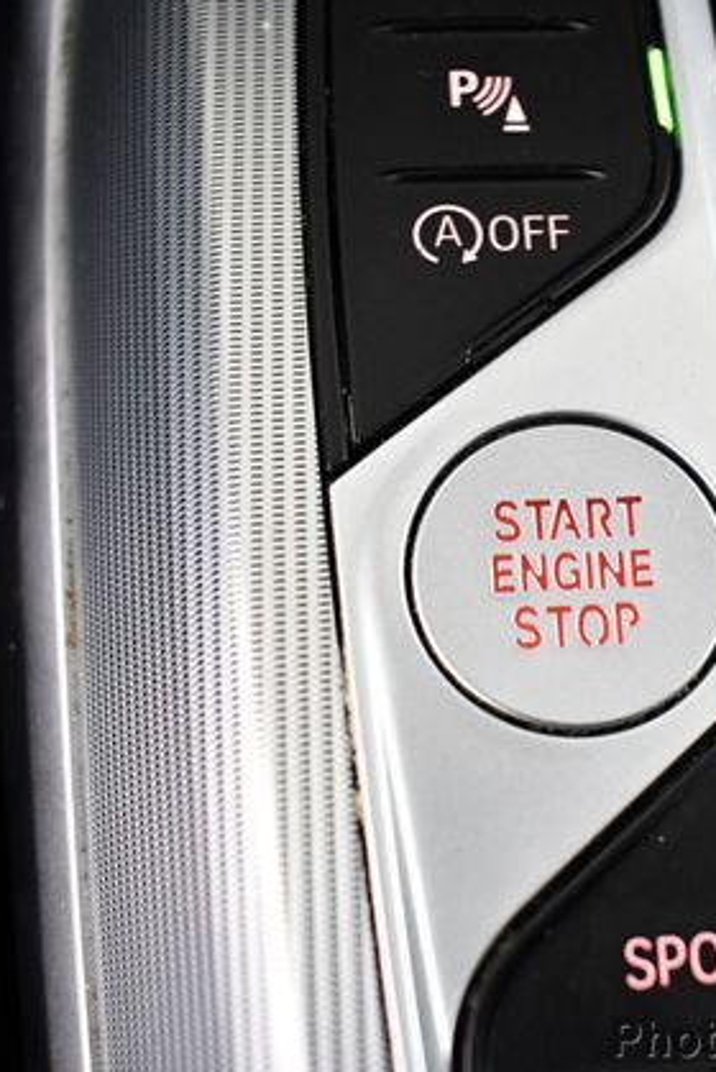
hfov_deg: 24.2
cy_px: 540
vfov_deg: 36.2
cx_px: 580
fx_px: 1638
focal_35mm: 55
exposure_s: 1/125
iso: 3200
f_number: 3.5
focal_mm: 18
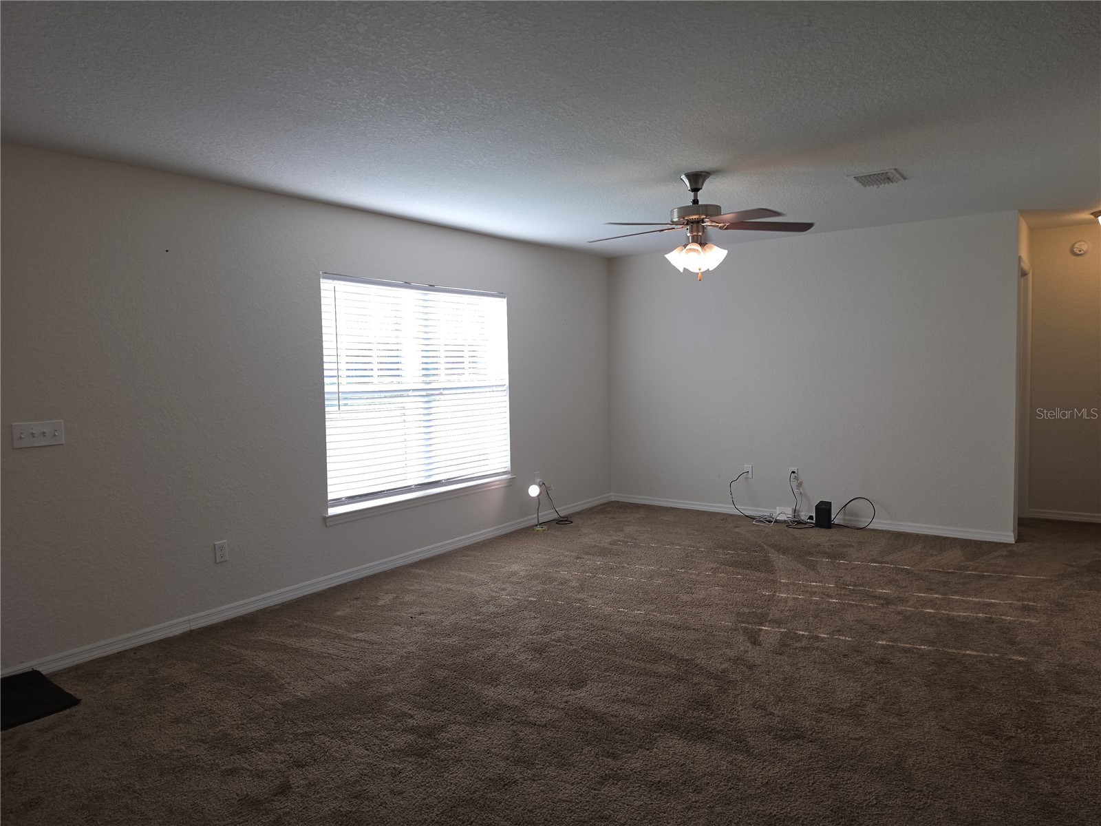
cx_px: 550
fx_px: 732
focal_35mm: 23
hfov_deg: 73.9
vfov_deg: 58.9
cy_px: 413
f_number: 1.4
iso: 20
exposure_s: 1/120
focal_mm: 6.5
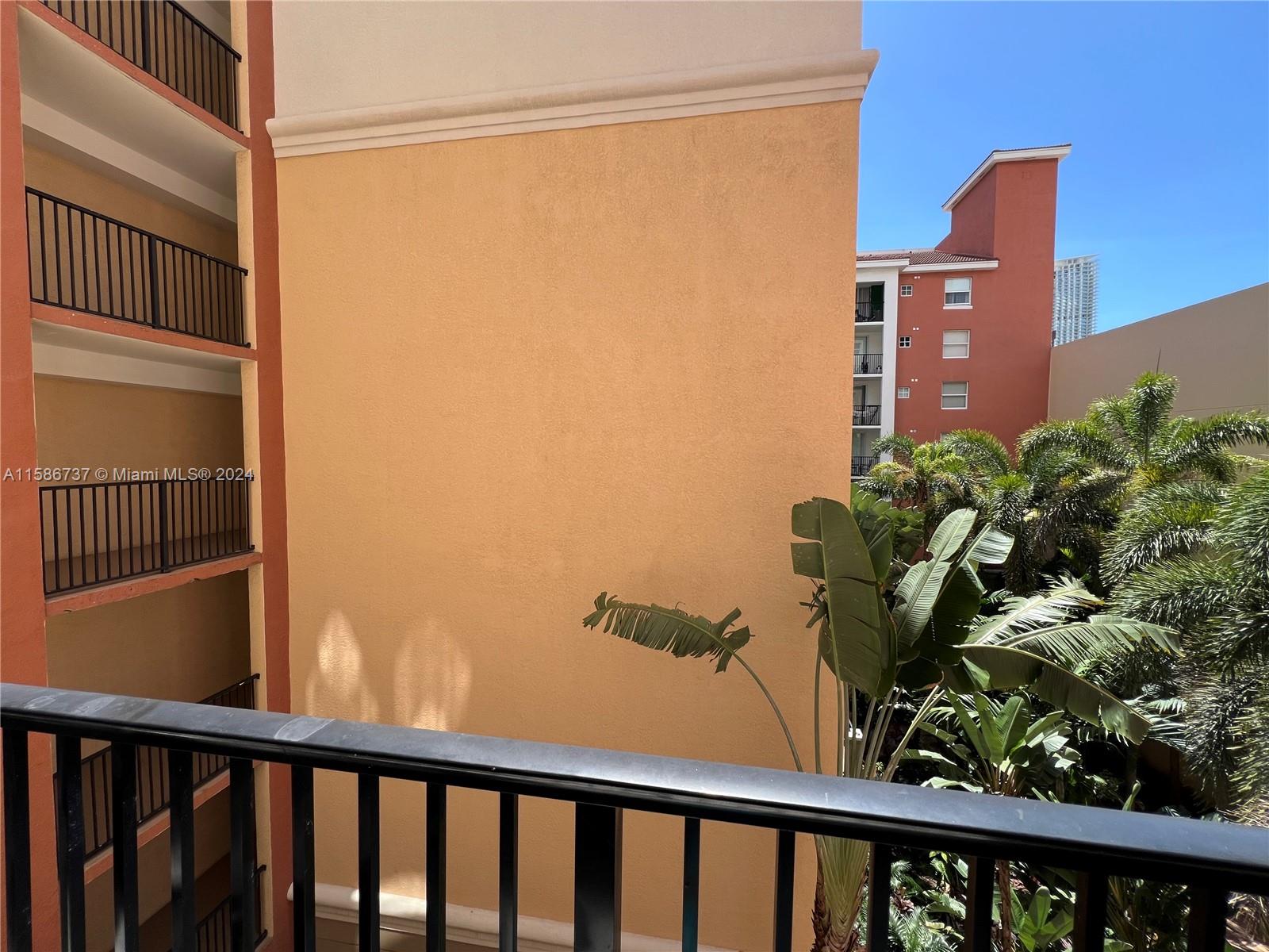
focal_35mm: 13
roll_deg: -0.3
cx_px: 634
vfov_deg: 89.9
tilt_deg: -3.6
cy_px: 476
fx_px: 477
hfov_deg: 106.2
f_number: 1.8
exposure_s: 1/713
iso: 32
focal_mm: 1.57
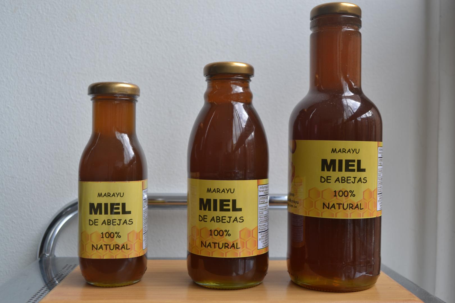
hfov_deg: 49.6
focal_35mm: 39
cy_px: 152
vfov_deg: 34.2
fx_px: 493
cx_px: 228
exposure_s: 1/60
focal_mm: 26
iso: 100
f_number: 5.6
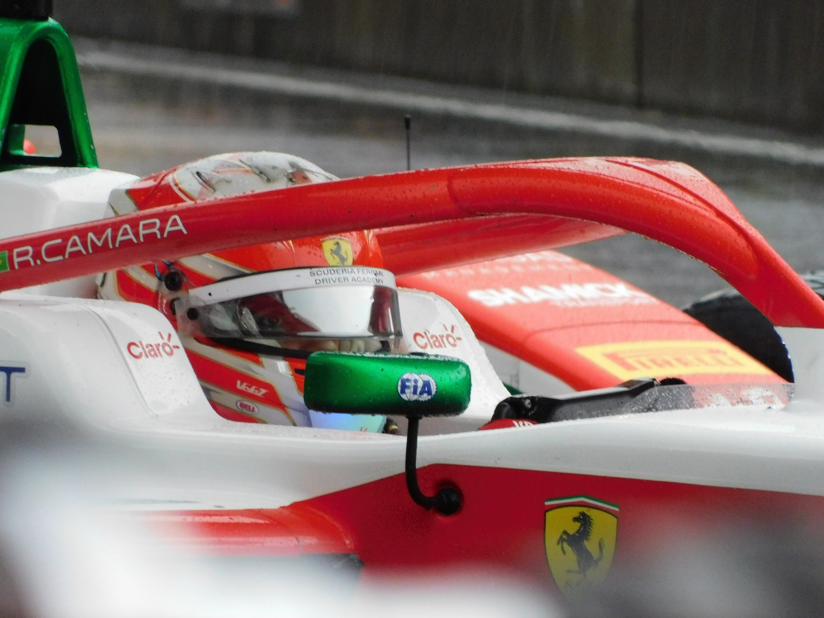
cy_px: 309
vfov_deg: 1.7
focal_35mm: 855
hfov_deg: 2.3
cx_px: 412
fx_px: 20352
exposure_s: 1/60
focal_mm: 152
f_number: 6.5
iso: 800
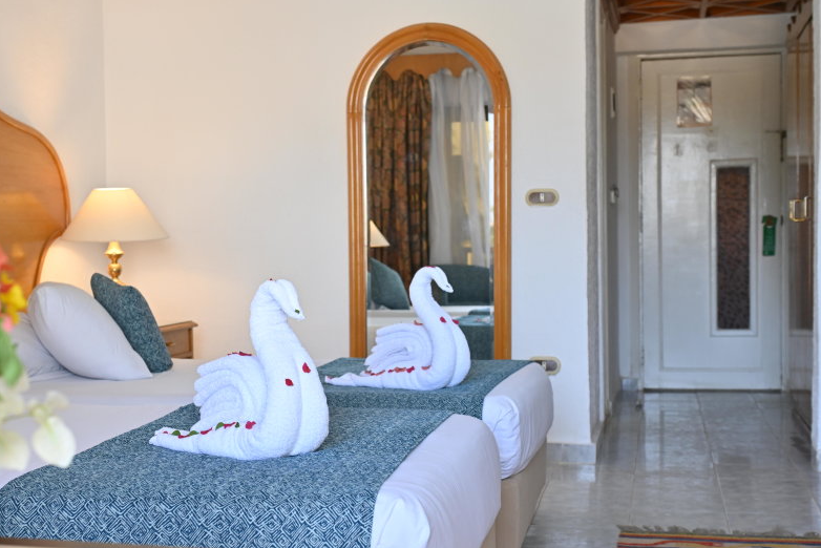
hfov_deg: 36.1
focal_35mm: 55
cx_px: 327
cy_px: 312
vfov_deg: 24.6
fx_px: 1255
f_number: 5.6
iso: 640
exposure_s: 1/100
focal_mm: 42
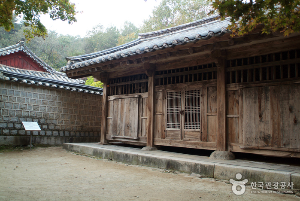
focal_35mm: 30
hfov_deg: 61.9
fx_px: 250
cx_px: 150
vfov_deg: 43.7
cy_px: 100
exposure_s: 1/45
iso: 200
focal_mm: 20
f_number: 3.3
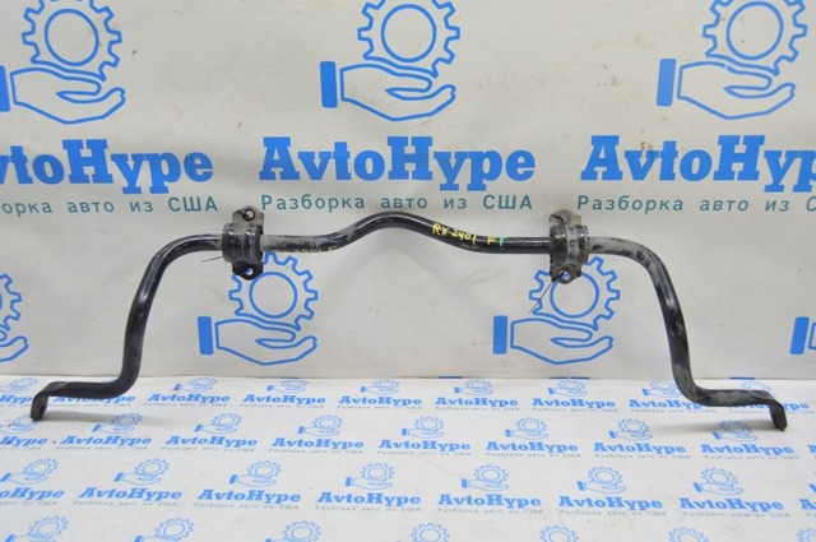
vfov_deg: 39.9
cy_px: 271
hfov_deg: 57.3
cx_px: 408
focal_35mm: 33
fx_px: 747
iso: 400
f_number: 5.6
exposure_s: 1/20
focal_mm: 22
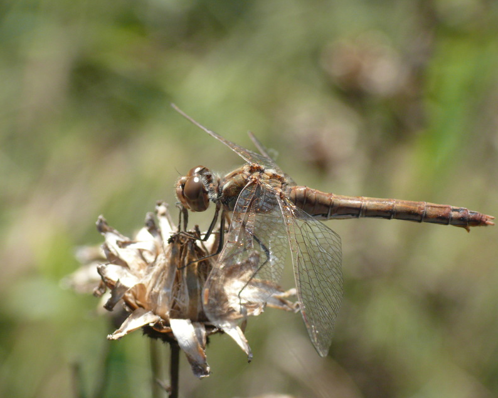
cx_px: 243
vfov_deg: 12.1
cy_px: 200
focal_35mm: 128
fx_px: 1886
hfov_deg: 15.0
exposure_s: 1/400
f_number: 5.6
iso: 200
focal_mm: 25.8
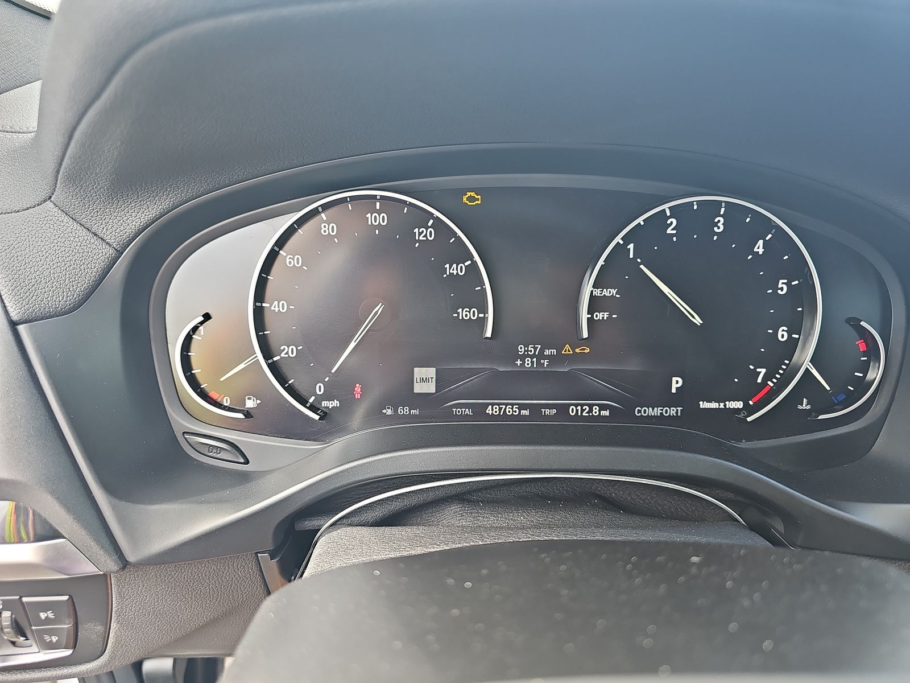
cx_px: 455
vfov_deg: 58.9
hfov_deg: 73.9
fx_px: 605
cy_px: 342
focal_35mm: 23
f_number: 1.7
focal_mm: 6.3
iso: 220
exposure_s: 1/59
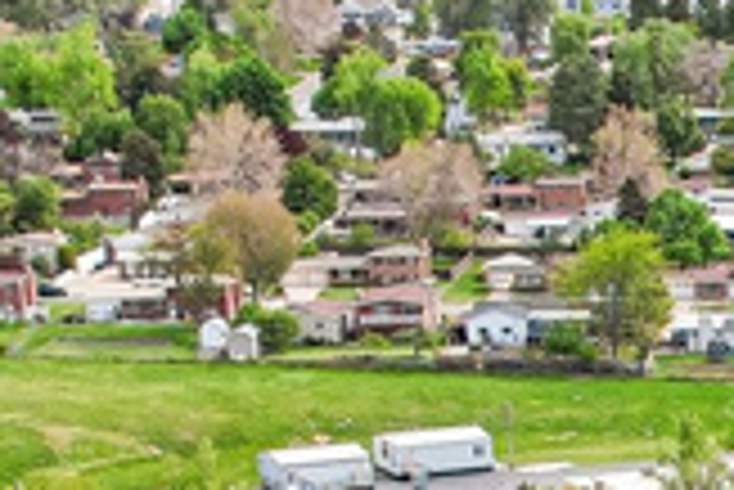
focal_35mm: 138
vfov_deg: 9.2
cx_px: 1202
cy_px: 1036
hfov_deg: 13.7
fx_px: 2816
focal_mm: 8.4
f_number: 2.8
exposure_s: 1/50
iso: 120
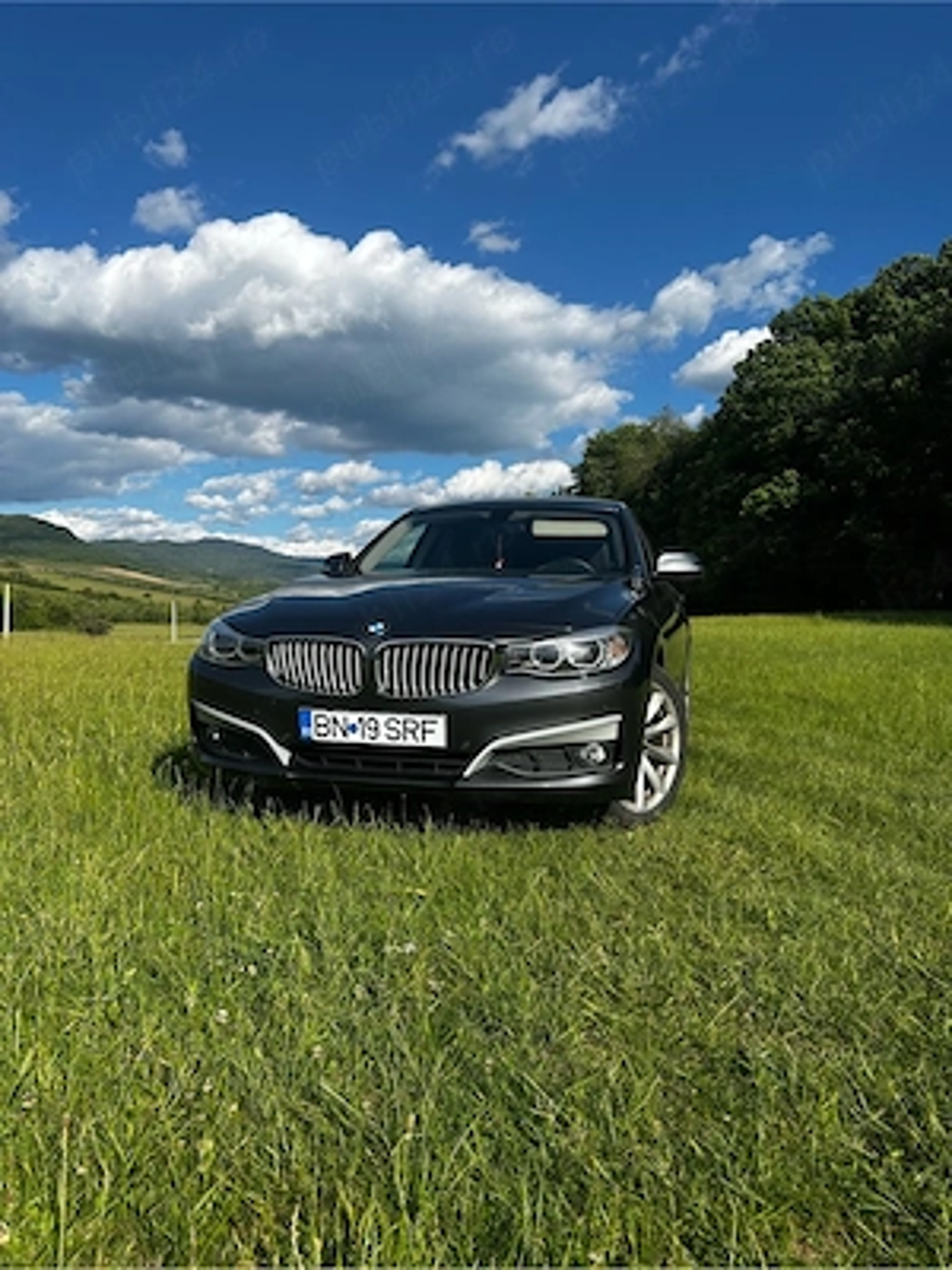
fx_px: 953
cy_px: 635
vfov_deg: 67.3
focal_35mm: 26
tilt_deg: +1.6
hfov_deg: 53.1
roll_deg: -0.8
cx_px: 476
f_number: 1.5
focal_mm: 5.7
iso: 50
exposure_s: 1/3571
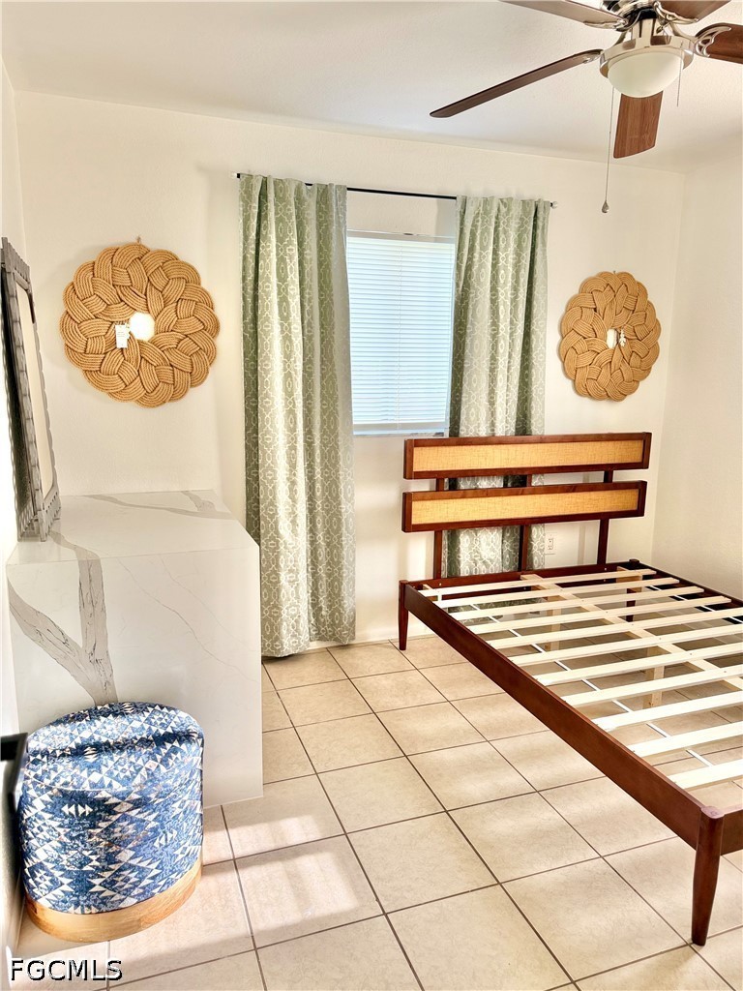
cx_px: 372
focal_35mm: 24
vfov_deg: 71.6
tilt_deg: -10.3
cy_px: 496
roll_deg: -1.4
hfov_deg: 56.8
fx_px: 687
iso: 100
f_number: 1.78
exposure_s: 1/121
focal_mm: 6.76
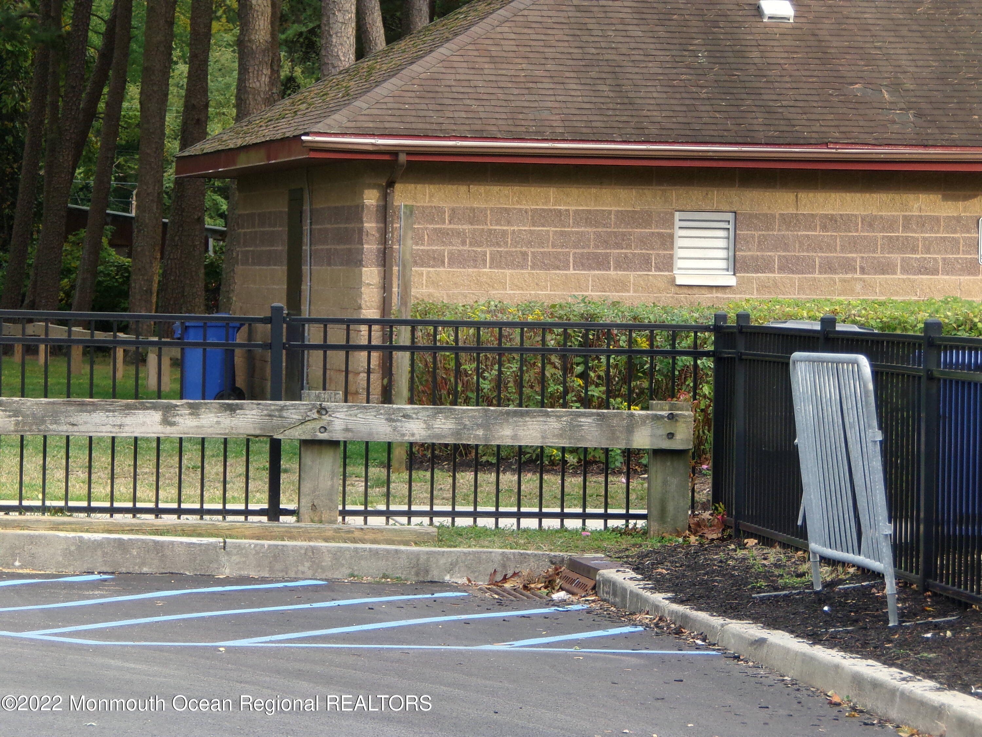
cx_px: 491
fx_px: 4652
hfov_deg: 12.0
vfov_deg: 9.1
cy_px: 368
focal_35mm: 164
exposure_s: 1/100
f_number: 4.7
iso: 158
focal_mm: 29
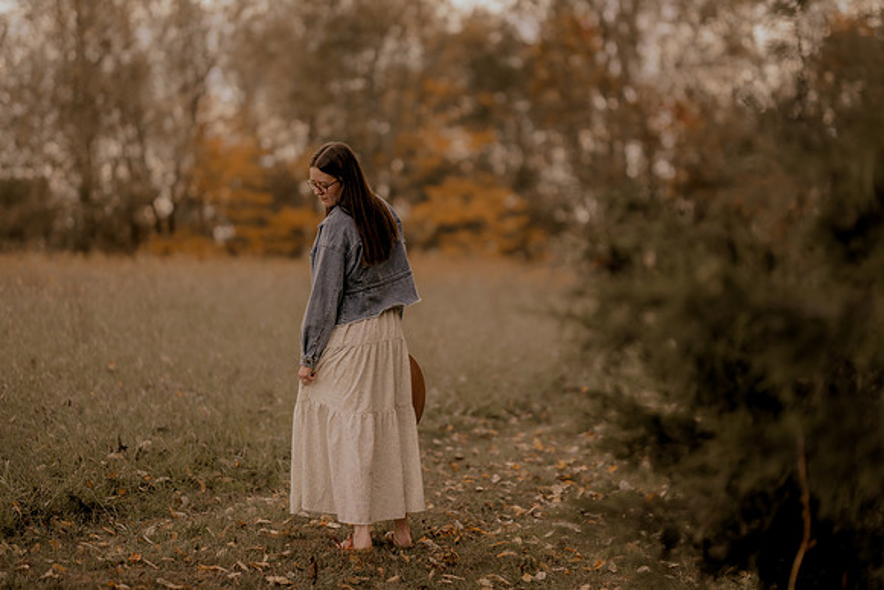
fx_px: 2088
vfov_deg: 16.1
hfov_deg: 23.9
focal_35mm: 85
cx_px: 442
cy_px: 295
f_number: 1.4
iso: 200
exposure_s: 1/2500
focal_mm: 85
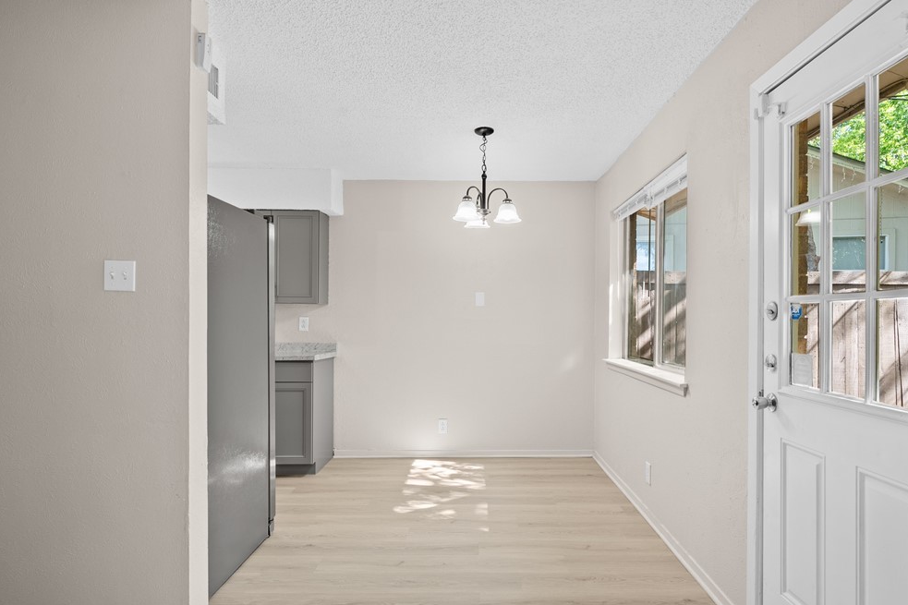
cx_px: 485
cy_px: 320
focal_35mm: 21
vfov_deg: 59.4
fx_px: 530
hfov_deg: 81.1
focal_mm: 19
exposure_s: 1/2
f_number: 9
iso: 400
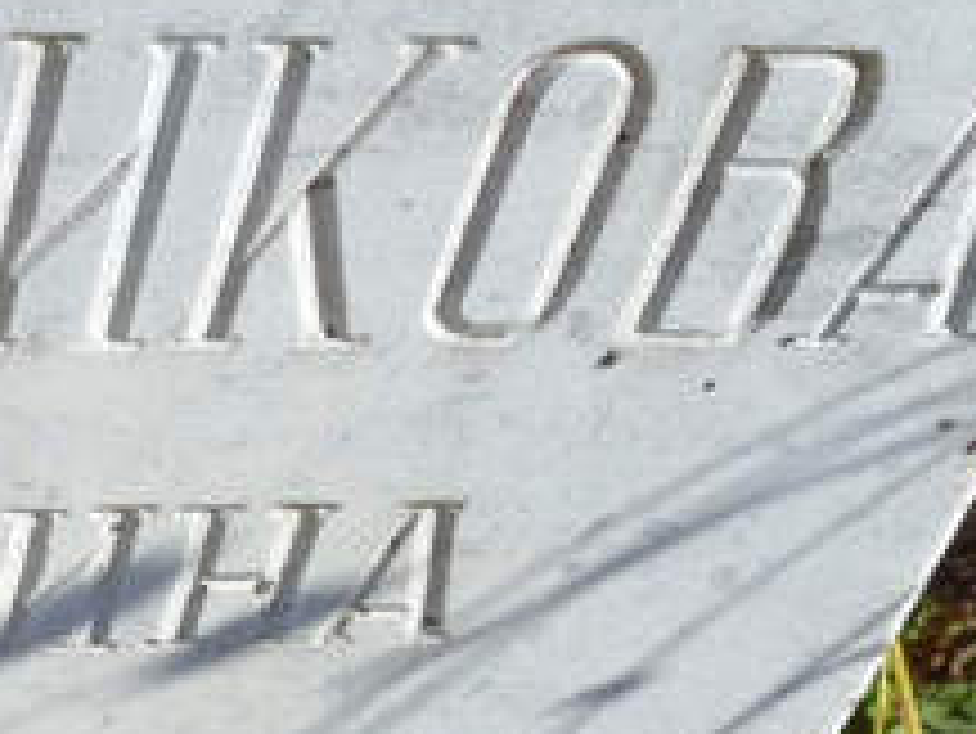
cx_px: -364
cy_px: 892
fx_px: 2595
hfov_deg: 19.3
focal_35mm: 92
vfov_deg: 15.5
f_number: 1.69
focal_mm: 4.76
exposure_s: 1/1149
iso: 110
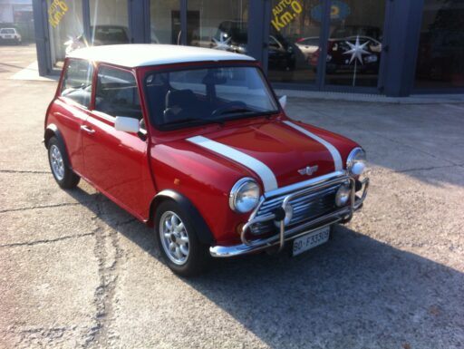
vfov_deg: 40.8
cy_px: 174
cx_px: 232
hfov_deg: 52.6
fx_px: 470
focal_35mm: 35
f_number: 2.8
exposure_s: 1/382
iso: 80
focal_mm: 3.85
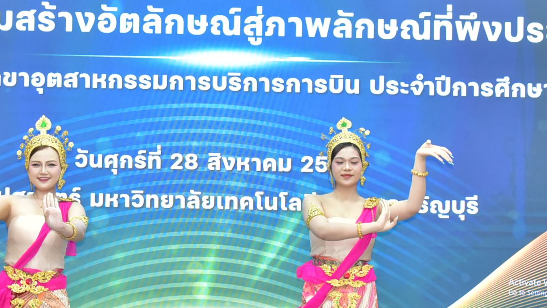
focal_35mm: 97
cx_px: 227
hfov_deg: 22.0
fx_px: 1407
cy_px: 180
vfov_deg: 12.5
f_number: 5.6
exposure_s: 1/200
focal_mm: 45
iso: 4000
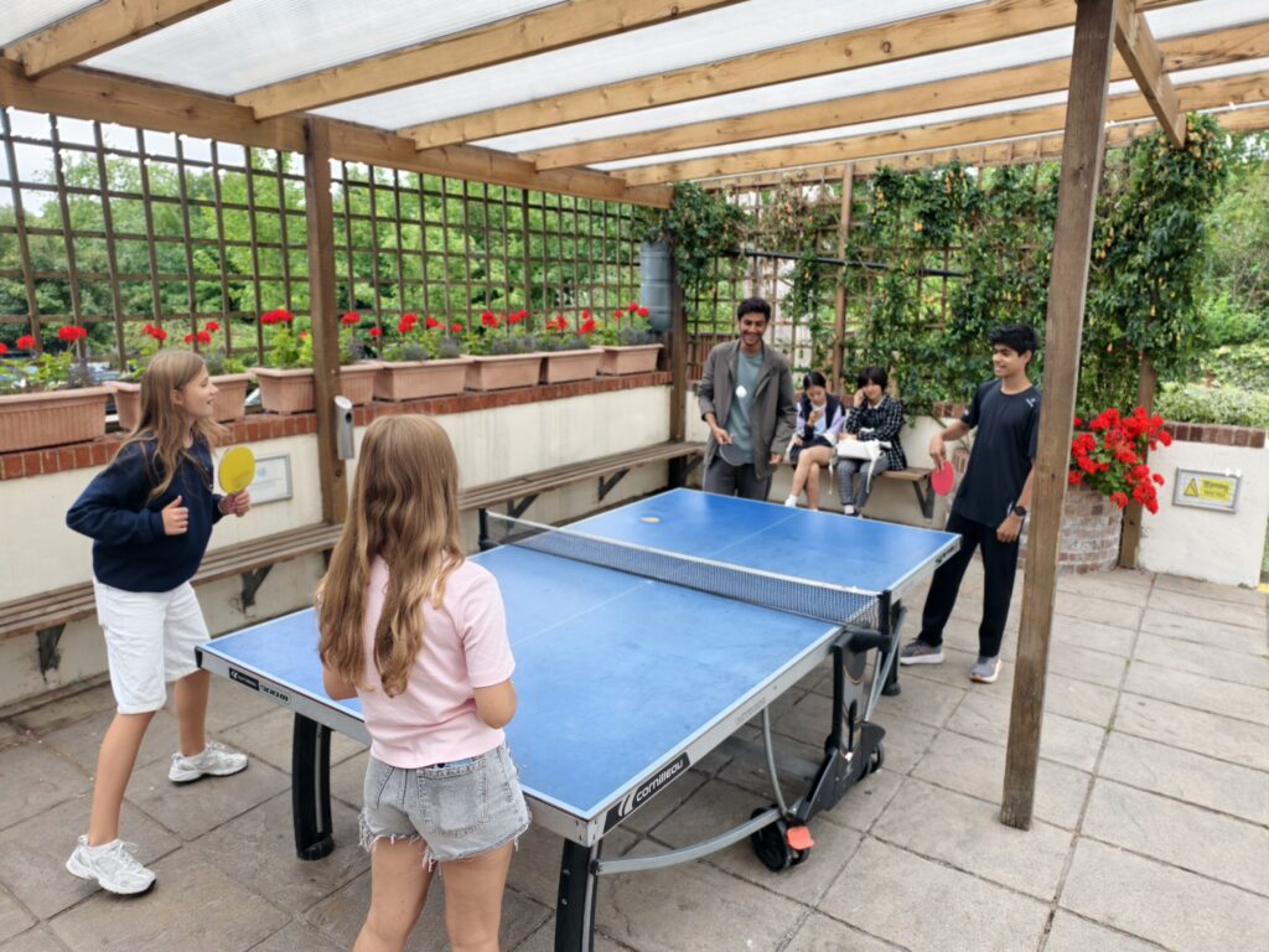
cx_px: 634
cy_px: 476
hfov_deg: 73.9
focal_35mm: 23
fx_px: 843
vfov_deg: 58.9
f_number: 2.8
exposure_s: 1/227
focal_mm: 6.54
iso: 72
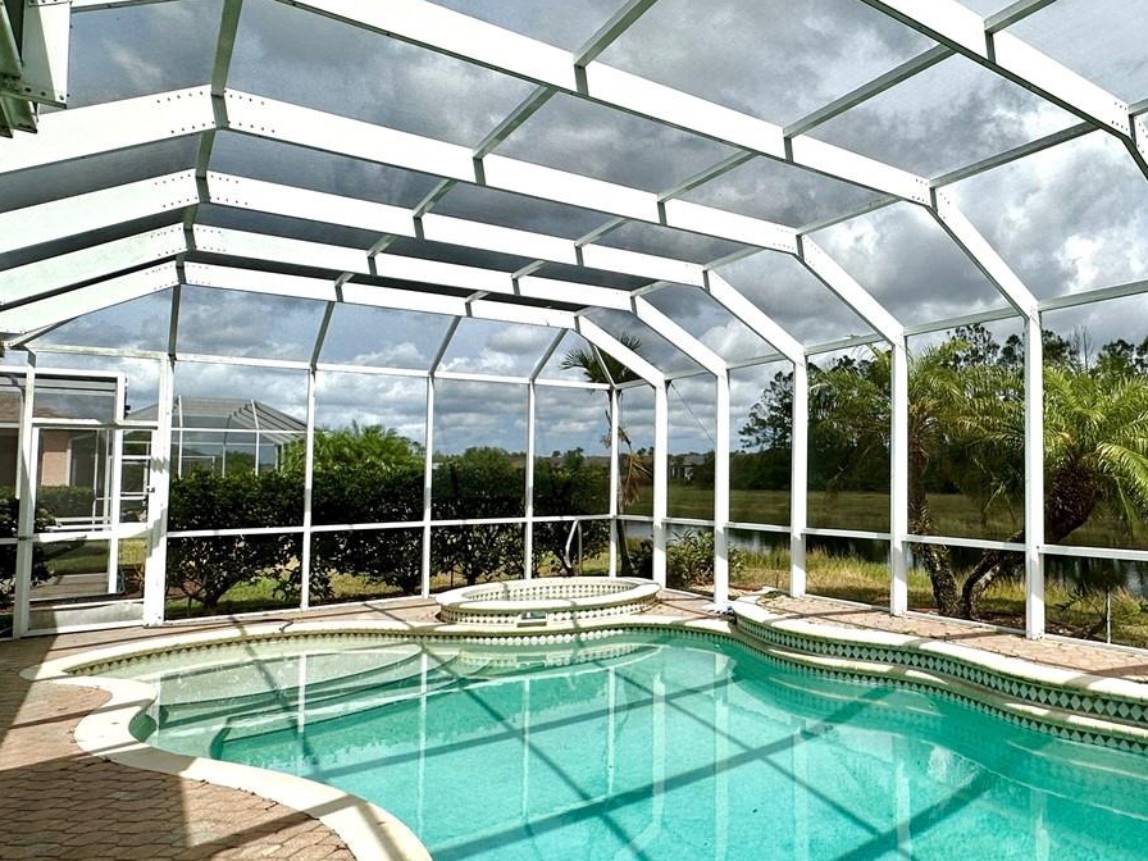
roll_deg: +0.3
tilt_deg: +2.5
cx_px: 898
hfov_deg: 64.1
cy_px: 428
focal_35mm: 25
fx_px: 829
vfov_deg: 54.9
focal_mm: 2.22
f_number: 2.2
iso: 50
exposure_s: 1/2618
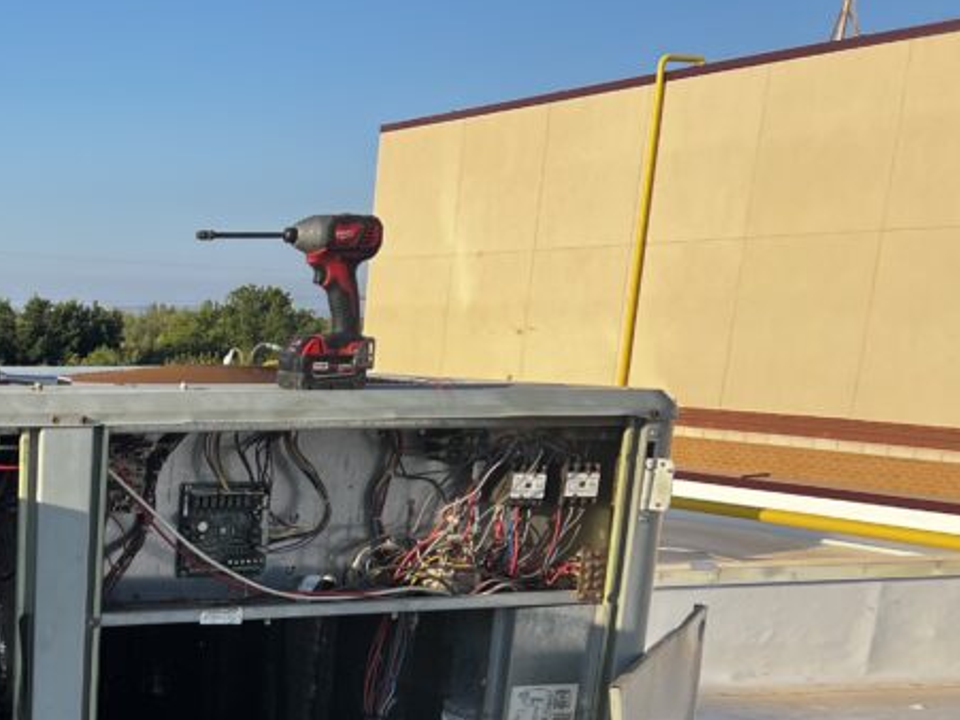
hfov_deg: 29.7
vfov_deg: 23.3
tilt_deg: -16.9
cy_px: 795
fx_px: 1636
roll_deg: +0.0
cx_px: -79
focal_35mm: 59
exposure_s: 1/1511
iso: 50
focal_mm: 5.7
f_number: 1.5
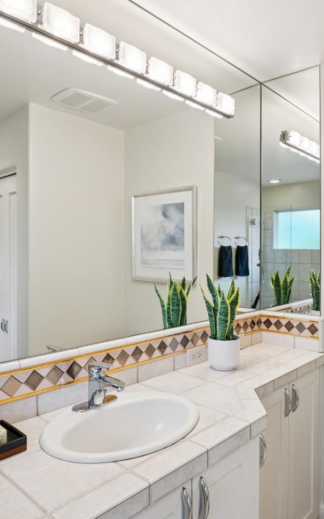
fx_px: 381
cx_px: 208
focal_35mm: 27
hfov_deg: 45.5
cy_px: 262
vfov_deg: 68.4
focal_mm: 17
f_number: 8
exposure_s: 1/50
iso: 640
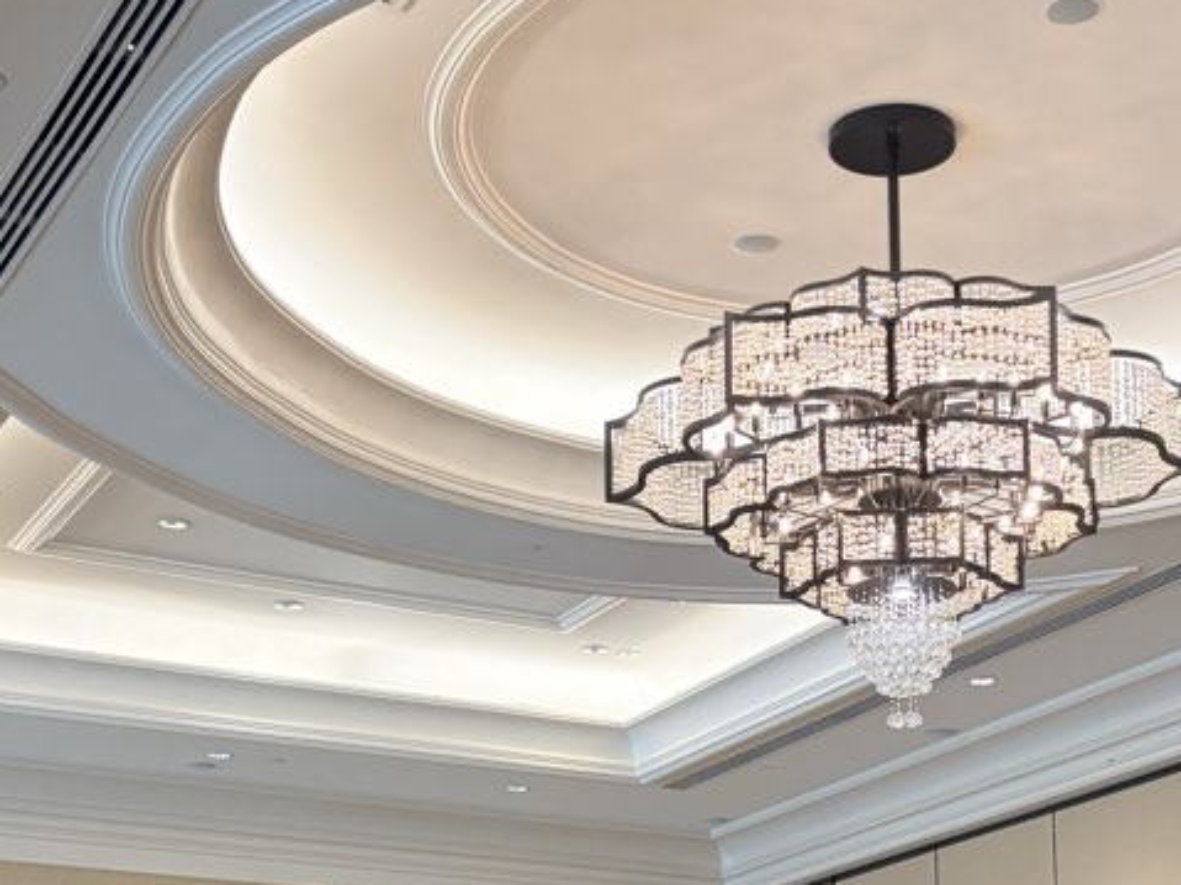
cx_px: 619
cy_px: 885
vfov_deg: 18.9
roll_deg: +0.2
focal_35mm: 76
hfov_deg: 25.7
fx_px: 2592
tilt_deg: +10.6
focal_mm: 5.96
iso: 80
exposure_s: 1/120
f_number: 1.6
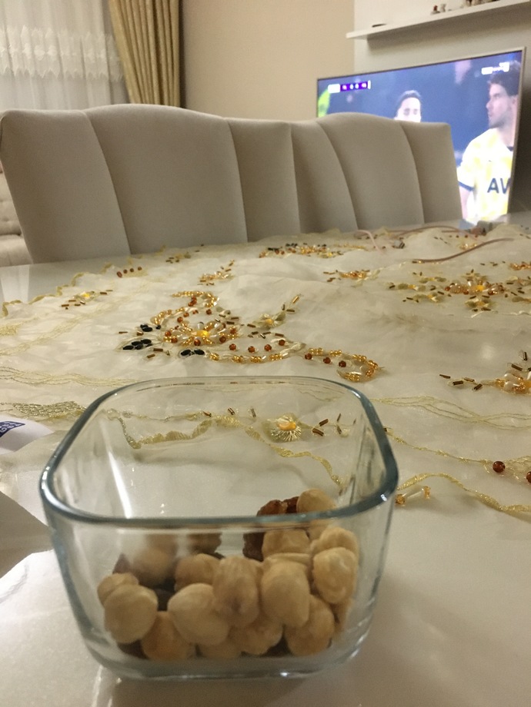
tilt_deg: -18.7
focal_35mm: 29
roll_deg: +0.8
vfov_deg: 61.7
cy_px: 354
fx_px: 593
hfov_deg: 48.2
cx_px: 266
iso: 250
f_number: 2.2
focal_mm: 4.15
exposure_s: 1/17
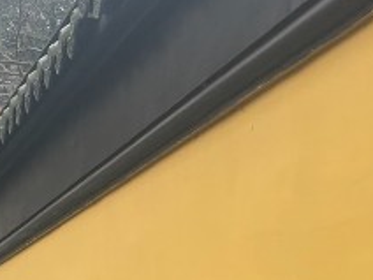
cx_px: -222
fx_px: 1056
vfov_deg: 14.0
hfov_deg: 17.5
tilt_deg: -10.1
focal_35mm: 98
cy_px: 437
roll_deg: +3.3
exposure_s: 1/600
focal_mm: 4.2
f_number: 1.6
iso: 32
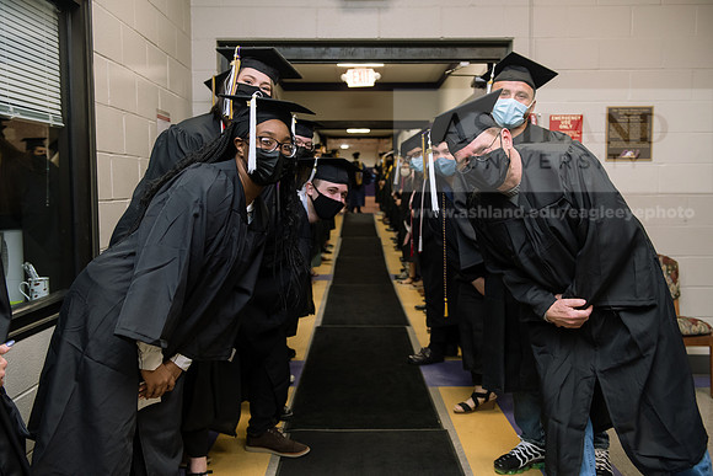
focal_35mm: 38
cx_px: 356
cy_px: 238
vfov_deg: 35.1
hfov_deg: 50.7
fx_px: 753
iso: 1250
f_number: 4
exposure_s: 1/160
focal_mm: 38
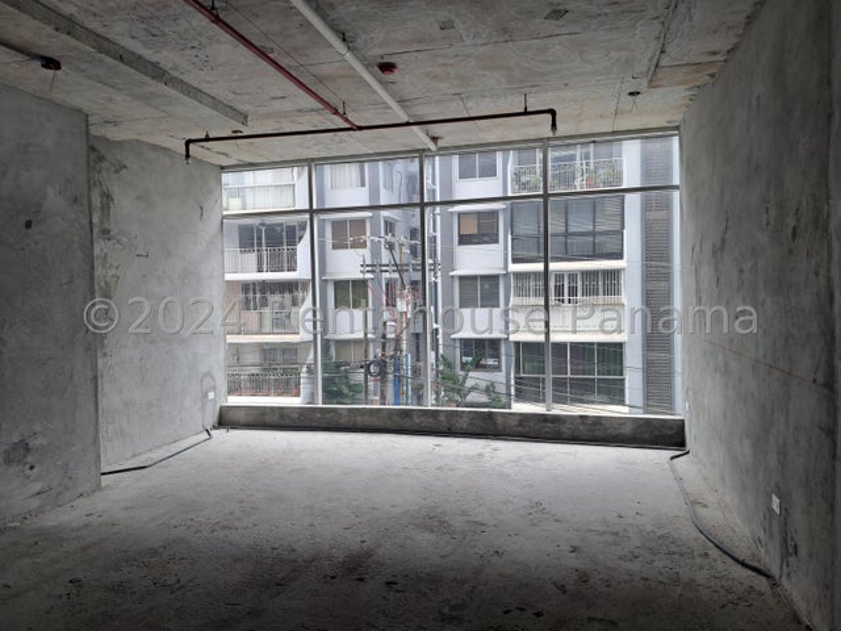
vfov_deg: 56.8
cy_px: 316
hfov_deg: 71.6
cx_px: 420
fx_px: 583
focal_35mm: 24
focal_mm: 5.23
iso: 50
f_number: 1.8
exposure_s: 1/60
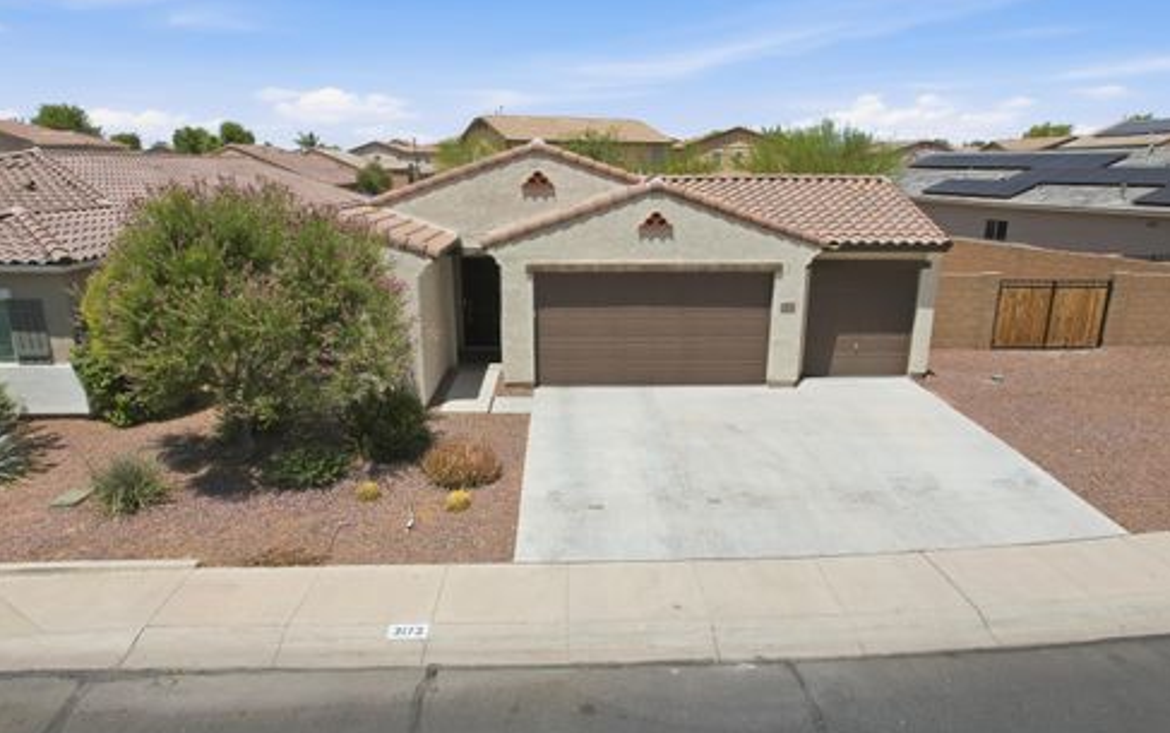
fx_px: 734
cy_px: 391
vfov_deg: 53.0
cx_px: 593
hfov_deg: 77.1
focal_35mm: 23
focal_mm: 8.4
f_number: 2.8
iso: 110
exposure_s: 1/3200
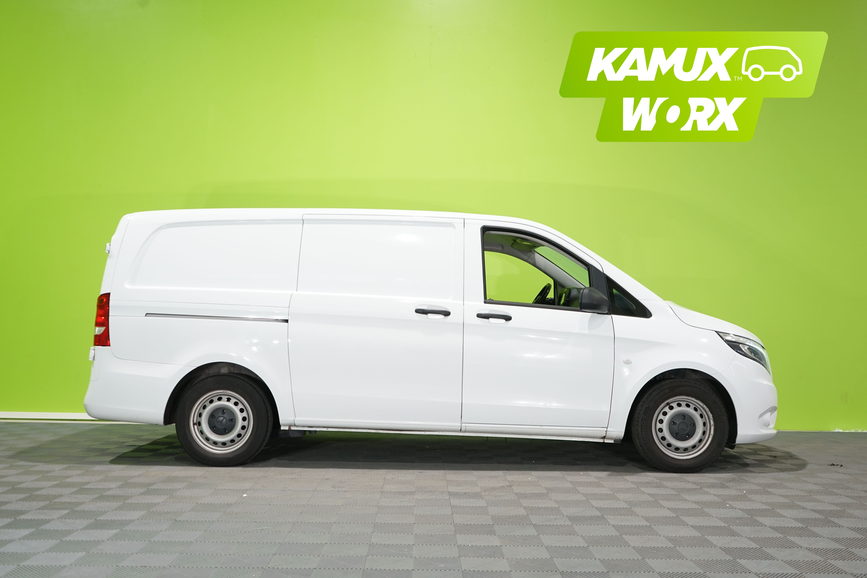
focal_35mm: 34
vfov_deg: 38.9
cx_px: 434
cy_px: 289
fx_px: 819
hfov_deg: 55.8
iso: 800
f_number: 5.6
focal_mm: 34
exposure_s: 1/30
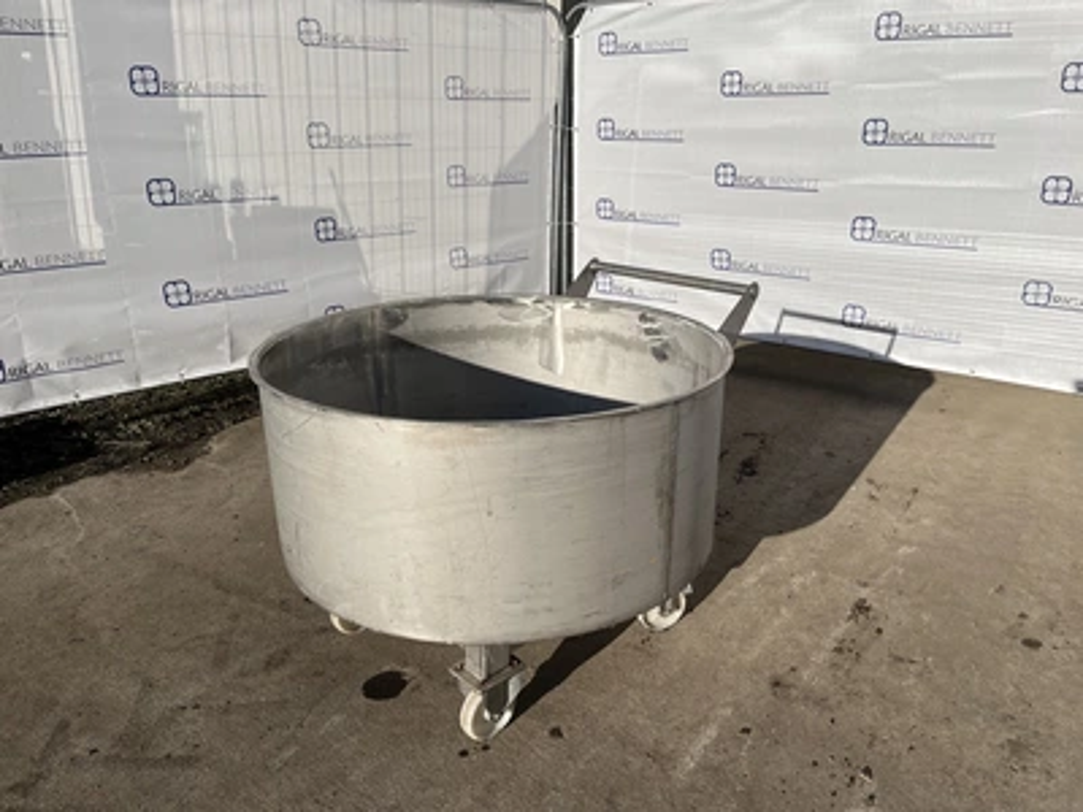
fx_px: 813
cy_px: 406
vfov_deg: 53.1
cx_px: 542
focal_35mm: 26
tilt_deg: -17.6
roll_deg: -1.2
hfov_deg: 67.3
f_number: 1.6
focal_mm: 5.1
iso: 50
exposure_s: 1/5848
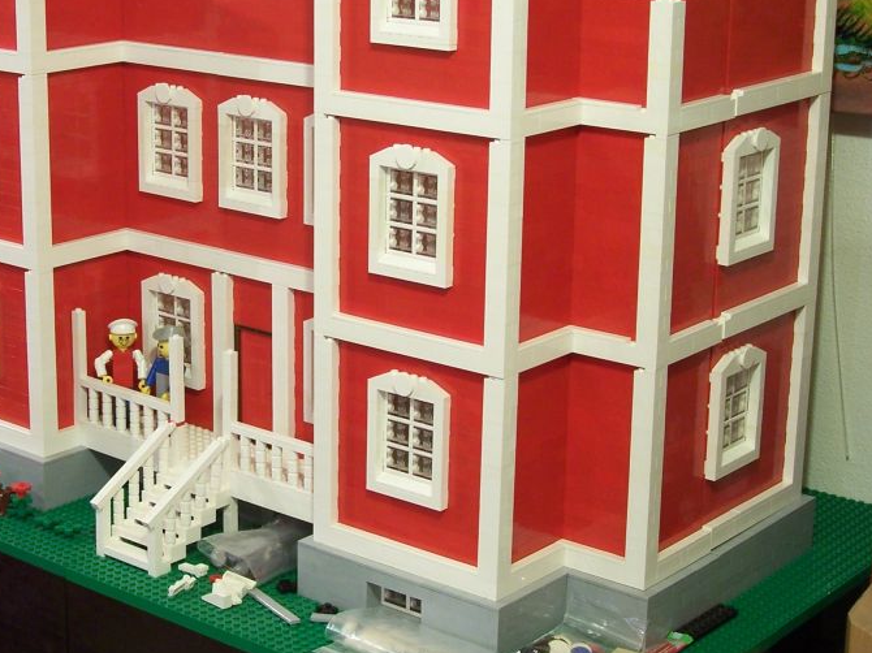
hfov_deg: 24.9
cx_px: 272
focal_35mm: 78
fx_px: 1964
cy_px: 285
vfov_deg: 18.9
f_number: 3
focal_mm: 8.5
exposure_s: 1/2
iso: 80
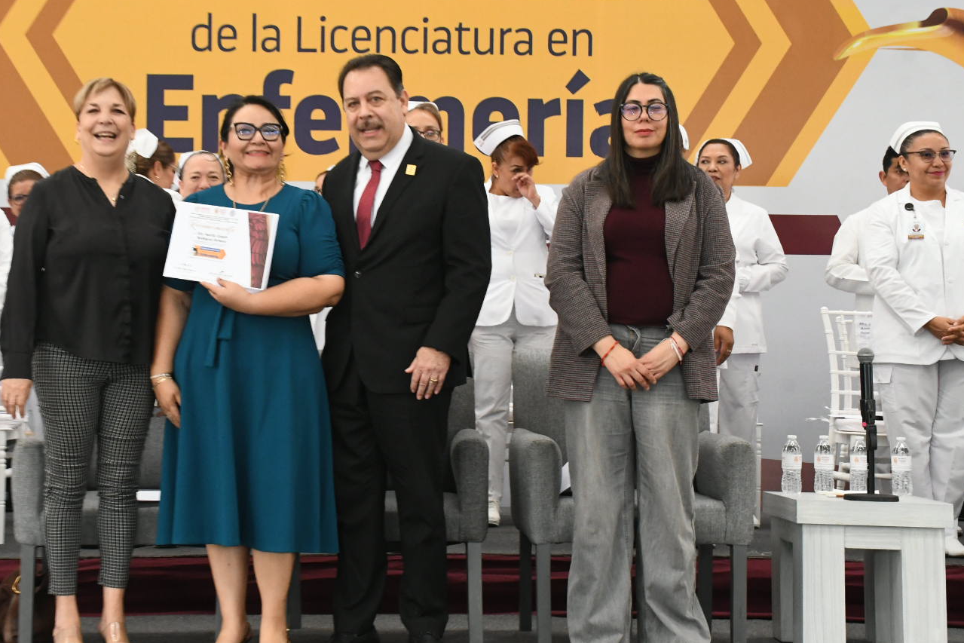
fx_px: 2035
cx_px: 378
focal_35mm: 76
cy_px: 287
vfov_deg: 17.9
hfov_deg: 26.6
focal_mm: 40
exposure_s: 1/125
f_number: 11
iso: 3200
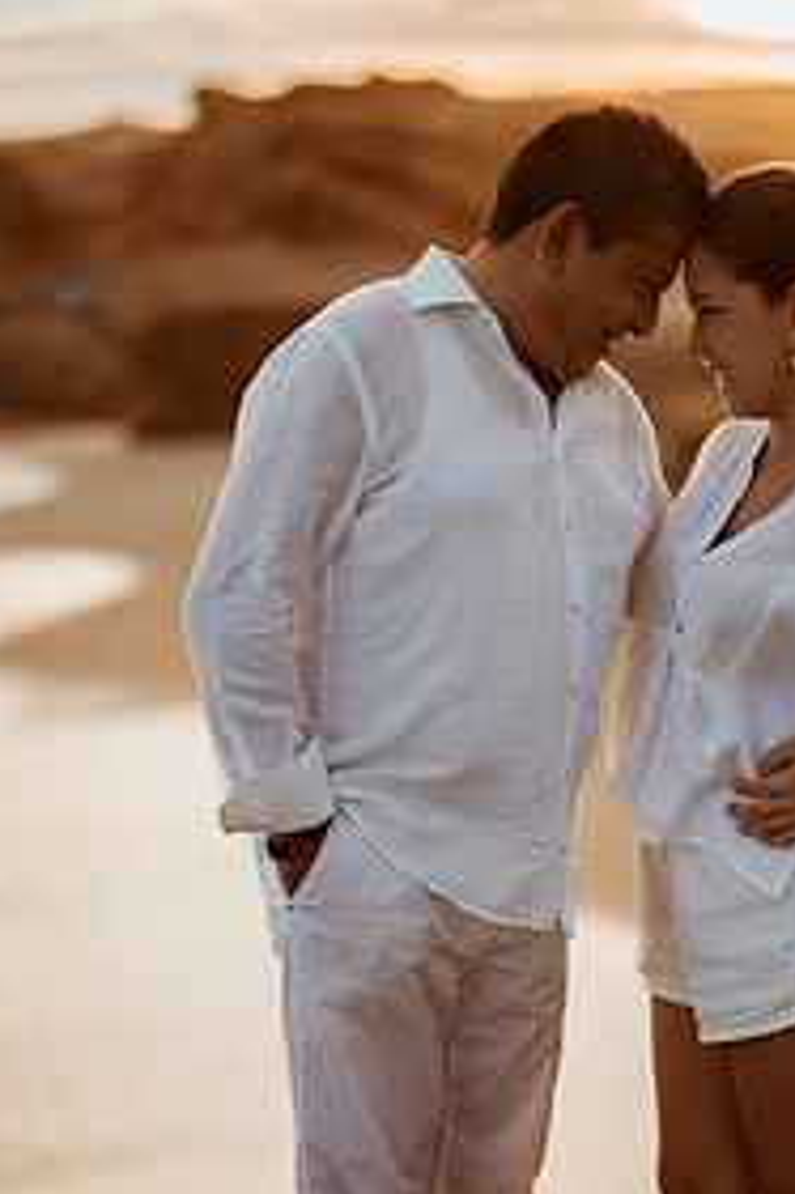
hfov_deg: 14.6
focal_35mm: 93
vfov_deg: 21.8
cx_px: 591
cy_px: 807
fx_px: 3084
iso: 80
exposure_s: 1/5000
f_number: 1.4
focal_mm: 58
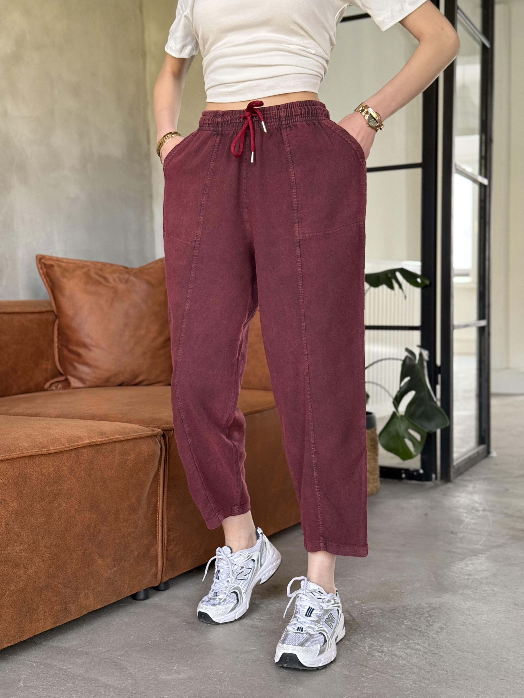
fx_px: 969
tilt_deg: -2.9
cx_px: 262
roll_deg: +0.2
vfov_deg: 39.7
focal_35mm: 48
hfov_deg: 30.3
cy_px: 349
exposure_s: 1/60
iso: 200
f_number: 1.78
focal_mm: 6.76
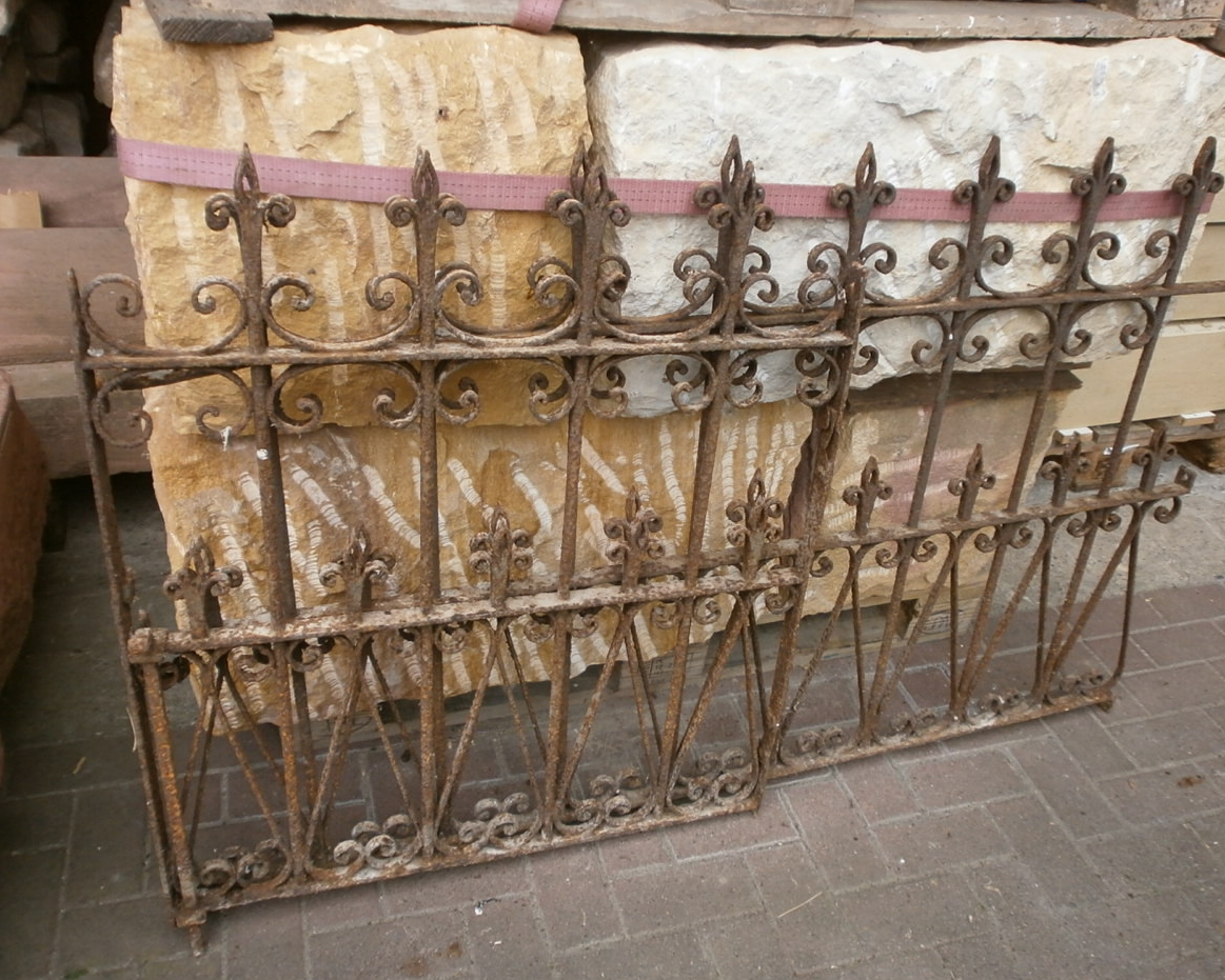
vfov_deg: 50.0
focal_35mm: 29
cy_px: 504
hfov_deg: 60.4
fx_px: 1052
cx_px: 623
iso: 100
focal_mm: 4.8
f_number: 2.9
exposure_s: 1/250
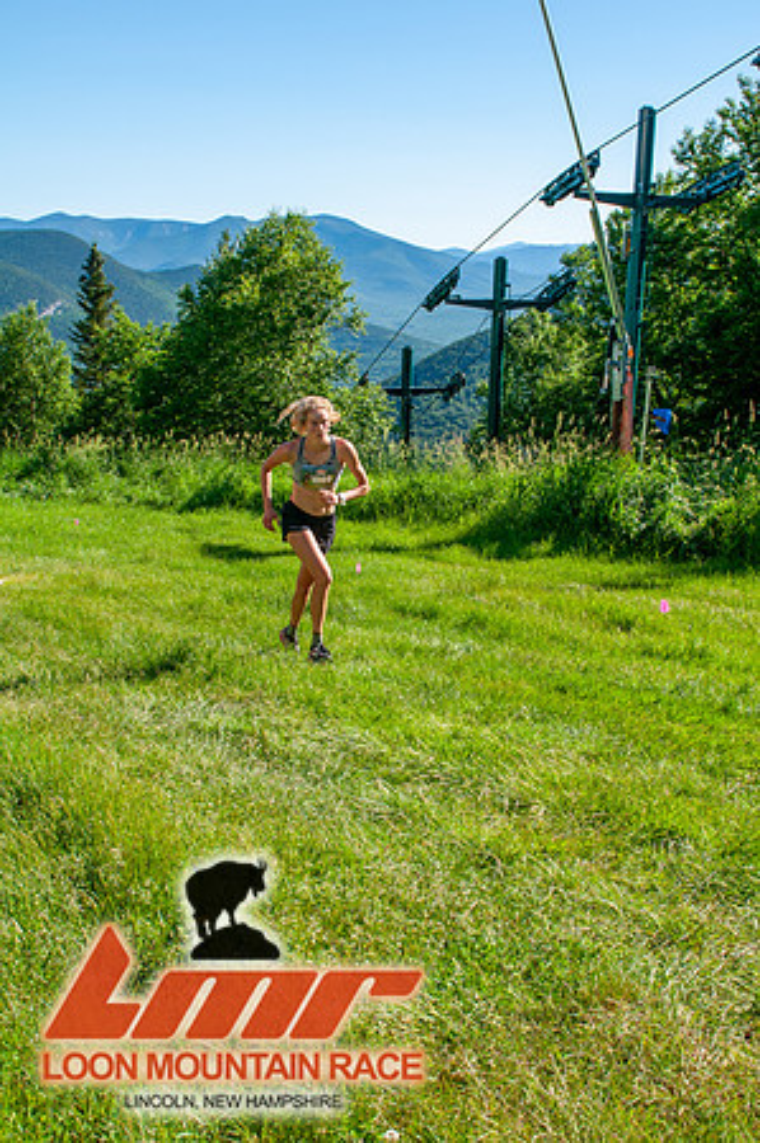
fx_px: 1143
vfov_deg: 53.2
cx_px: 380
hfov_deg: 36.8
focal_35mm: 36
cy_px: 572
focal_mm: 24
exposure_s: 1/400
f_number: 8
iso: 200
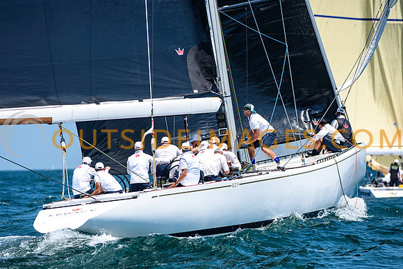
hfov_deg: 4.8
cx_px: 202
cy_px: 134
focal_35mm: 430
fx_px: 4810
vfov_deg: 3.2
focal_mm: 280
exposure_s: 1/3200
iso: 400
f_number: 5
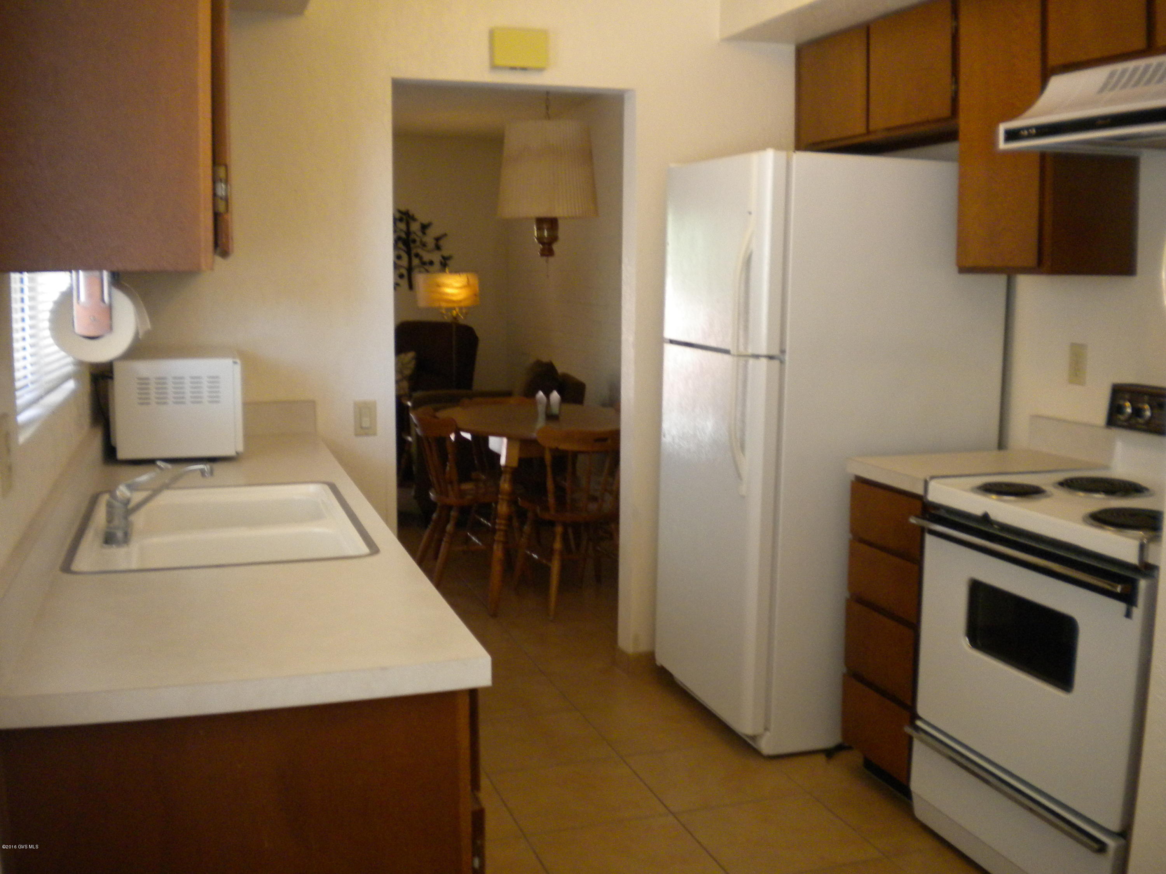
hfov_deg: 52.6
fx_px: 1179
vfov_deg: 40.7
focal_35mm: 35
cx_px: 583
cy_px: 437
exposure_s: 1/60
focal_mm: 6.3
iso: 297
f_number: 3.1
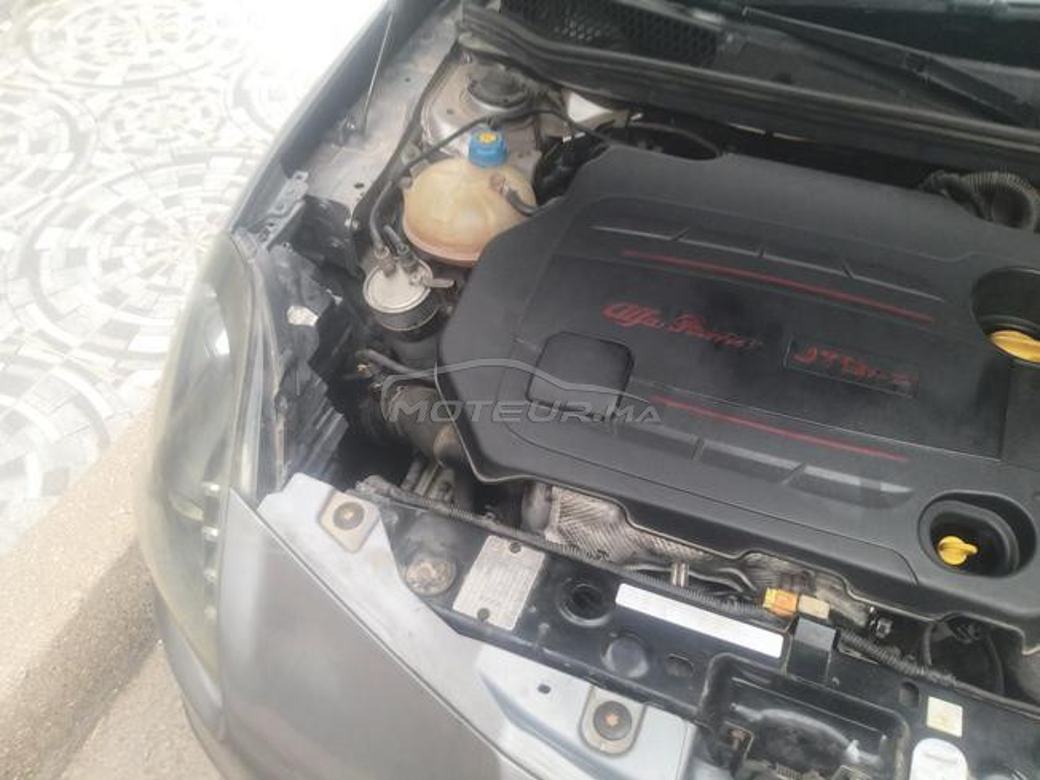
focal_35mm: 27
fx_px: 811
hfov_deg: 65.3
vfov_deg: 51.4
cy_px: 390
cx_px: 520
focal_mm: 3.93
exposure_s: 1/100
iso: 100
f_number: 1.7
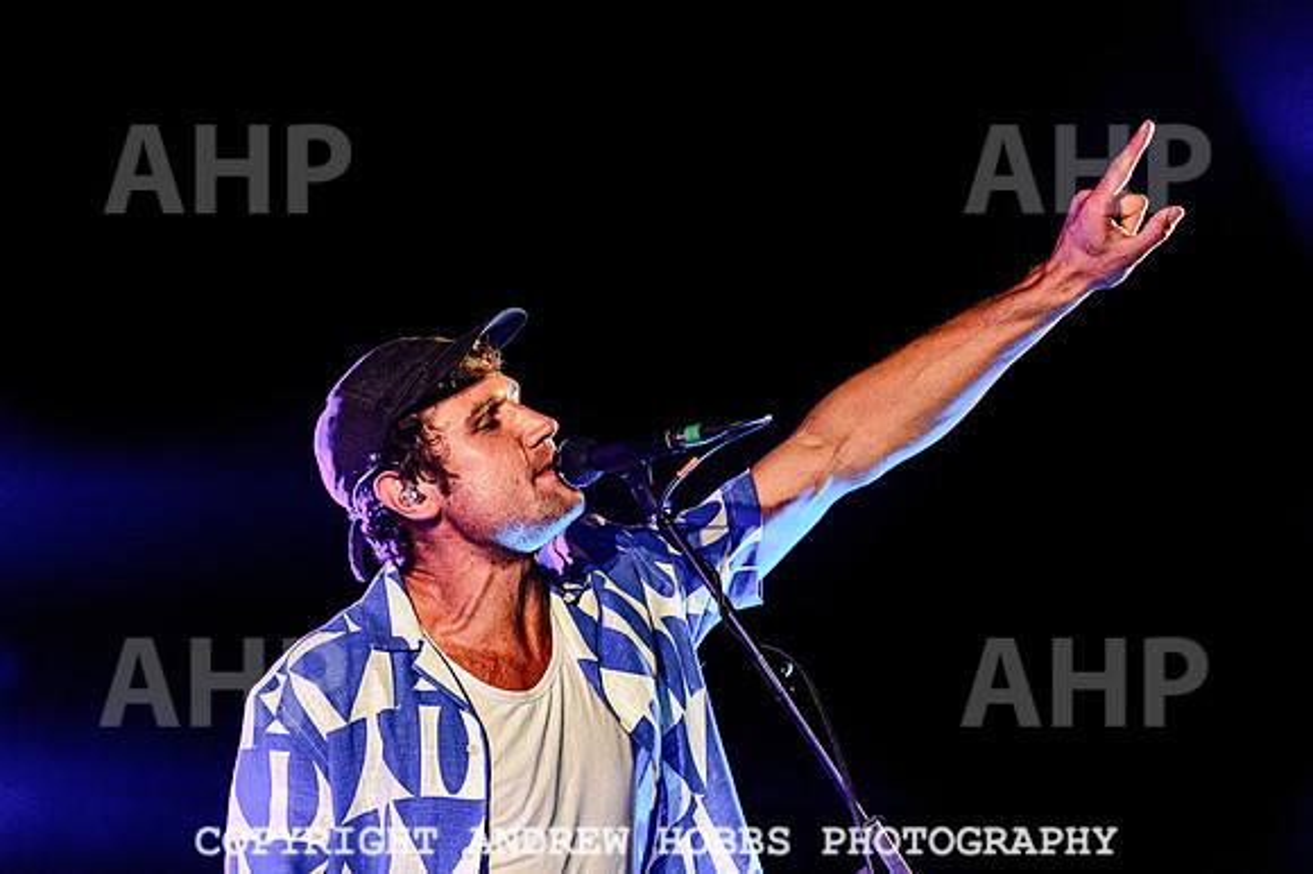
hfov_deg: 17.6
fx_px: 4241
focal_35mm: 116
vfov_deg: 11.8
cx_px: 564
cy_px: 498
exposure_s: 1/2000
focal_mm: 102
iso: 1600
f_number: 2.8
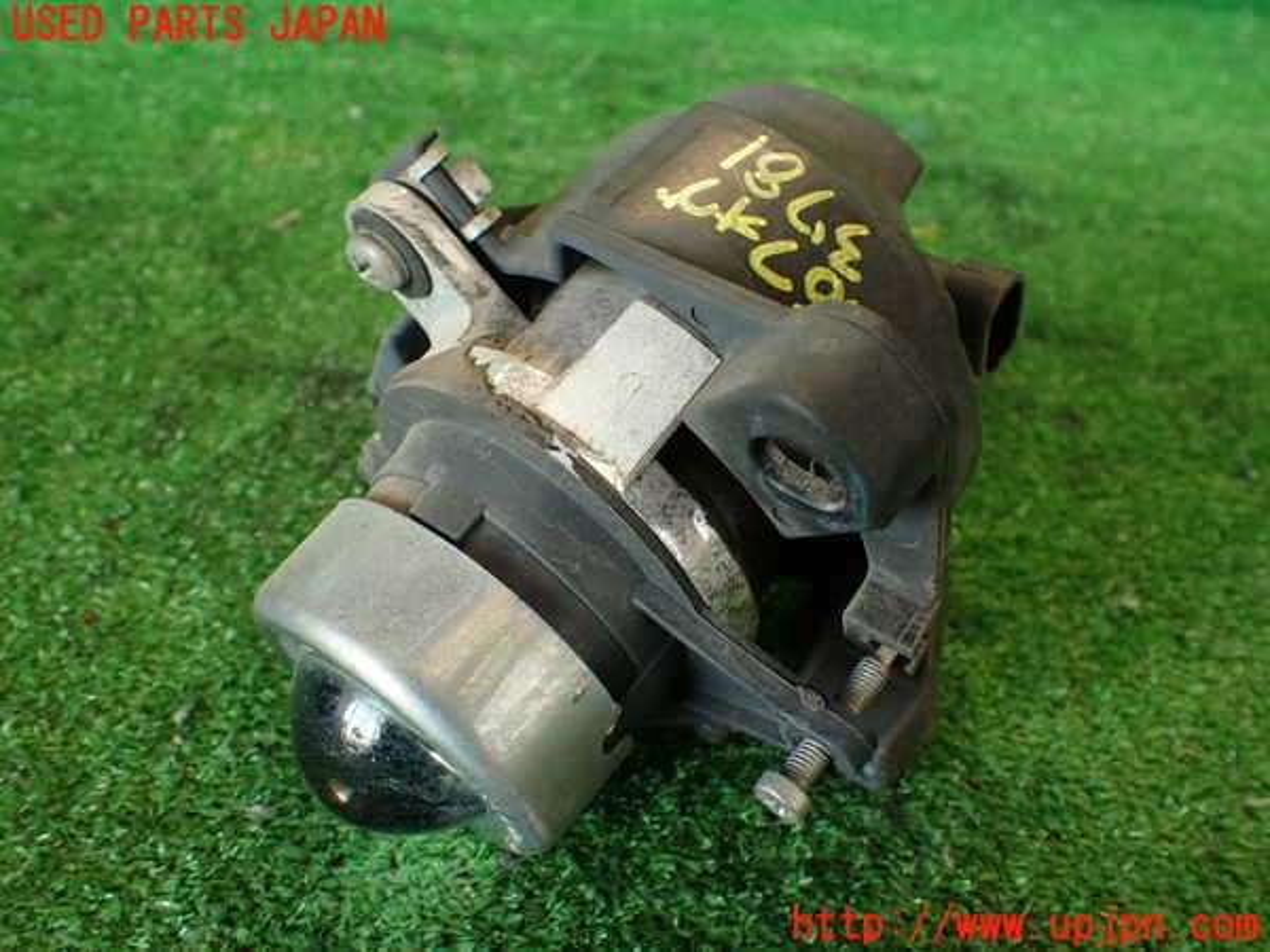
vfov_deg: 44.2
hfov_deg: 56.8
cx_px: 635
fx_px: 1174
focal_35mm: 32
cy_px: 476
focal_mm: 5.79
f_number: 2.4
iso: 200
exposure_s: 1/50
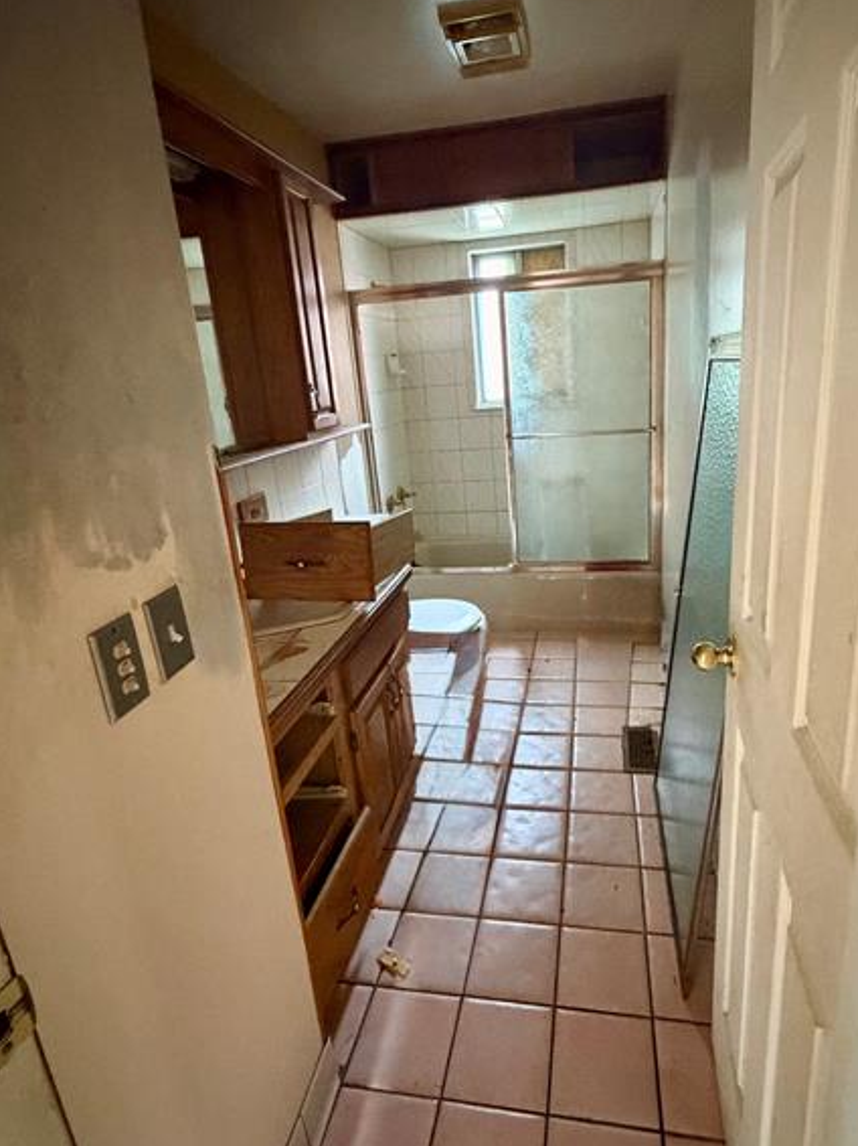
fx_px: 628
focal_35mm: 19
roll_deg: +4.5
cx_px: 480
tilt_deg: -17.2
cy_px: 551
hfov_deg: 68.4
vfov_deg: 84.6
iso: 1250
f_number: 2.2
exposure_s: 1/40
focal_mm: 2.22
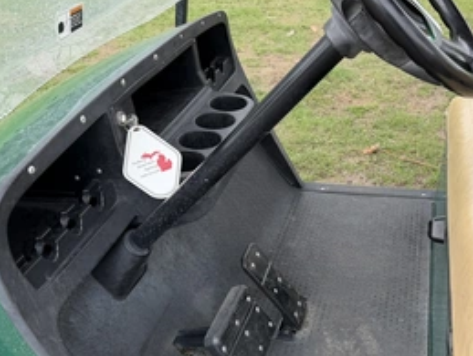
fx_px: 506
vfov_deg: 38.1
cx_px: 332
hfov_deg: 48.8
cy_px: 252
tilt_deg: -36.4
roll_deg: -0.1
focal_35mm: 37
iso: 80
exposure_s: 1/805
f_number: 1.78
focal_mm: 6.76
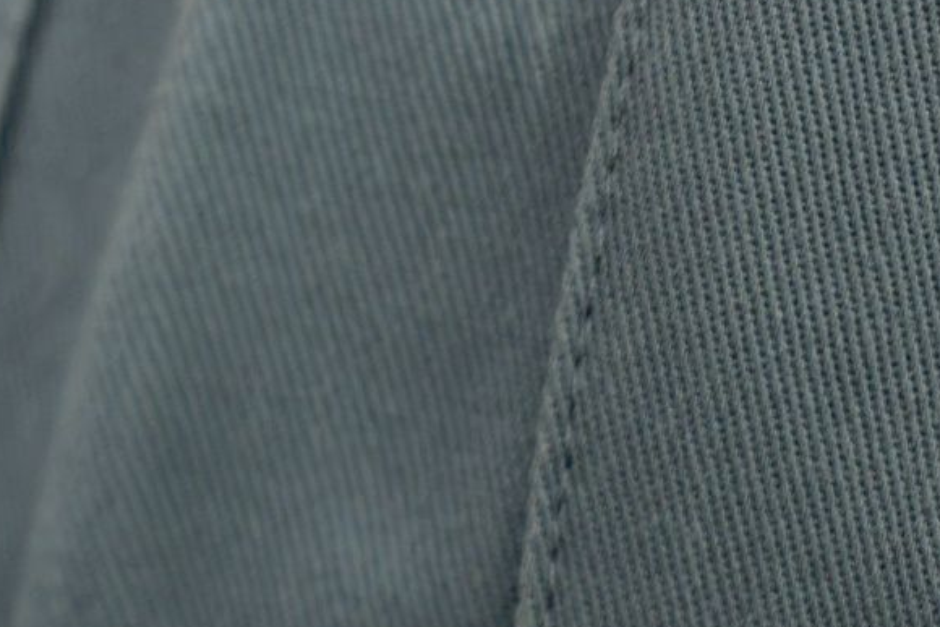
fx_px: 7835
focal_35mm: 300
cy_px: -143
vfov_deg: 4.6
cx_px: 911
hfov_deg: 6.8
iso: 1600
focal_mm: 68
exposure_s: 1/100
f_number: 2.8
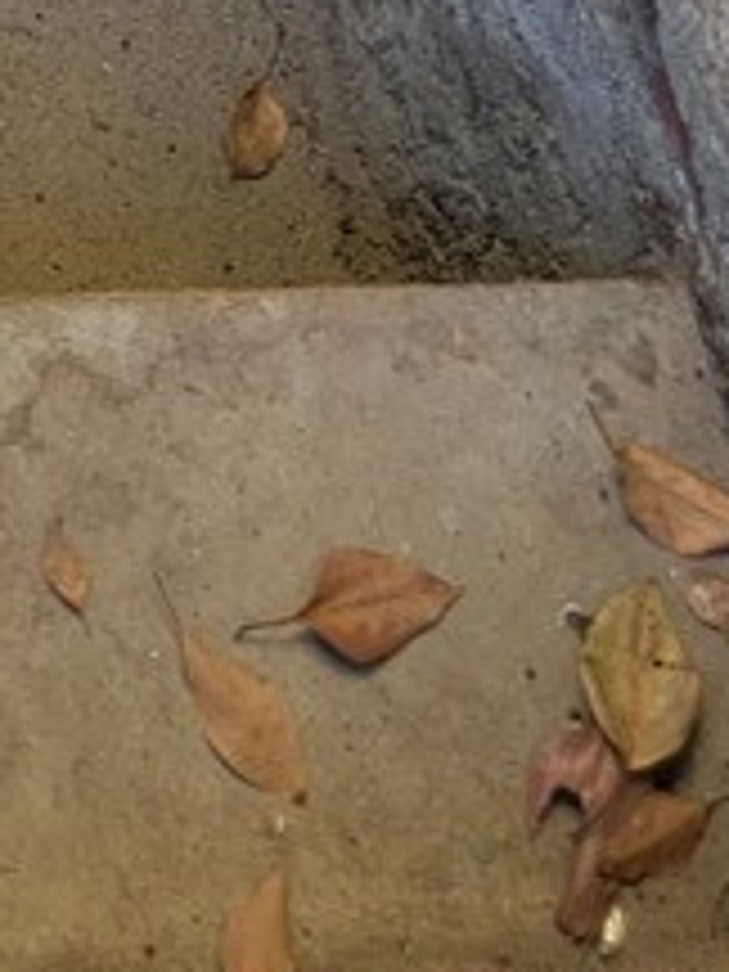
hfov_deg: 12.0
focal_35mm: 114
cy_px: -1120
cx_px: -580
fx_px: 3201
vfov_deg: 13.9
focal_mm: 6.7
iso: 80
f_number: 1.8
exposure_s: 1/120
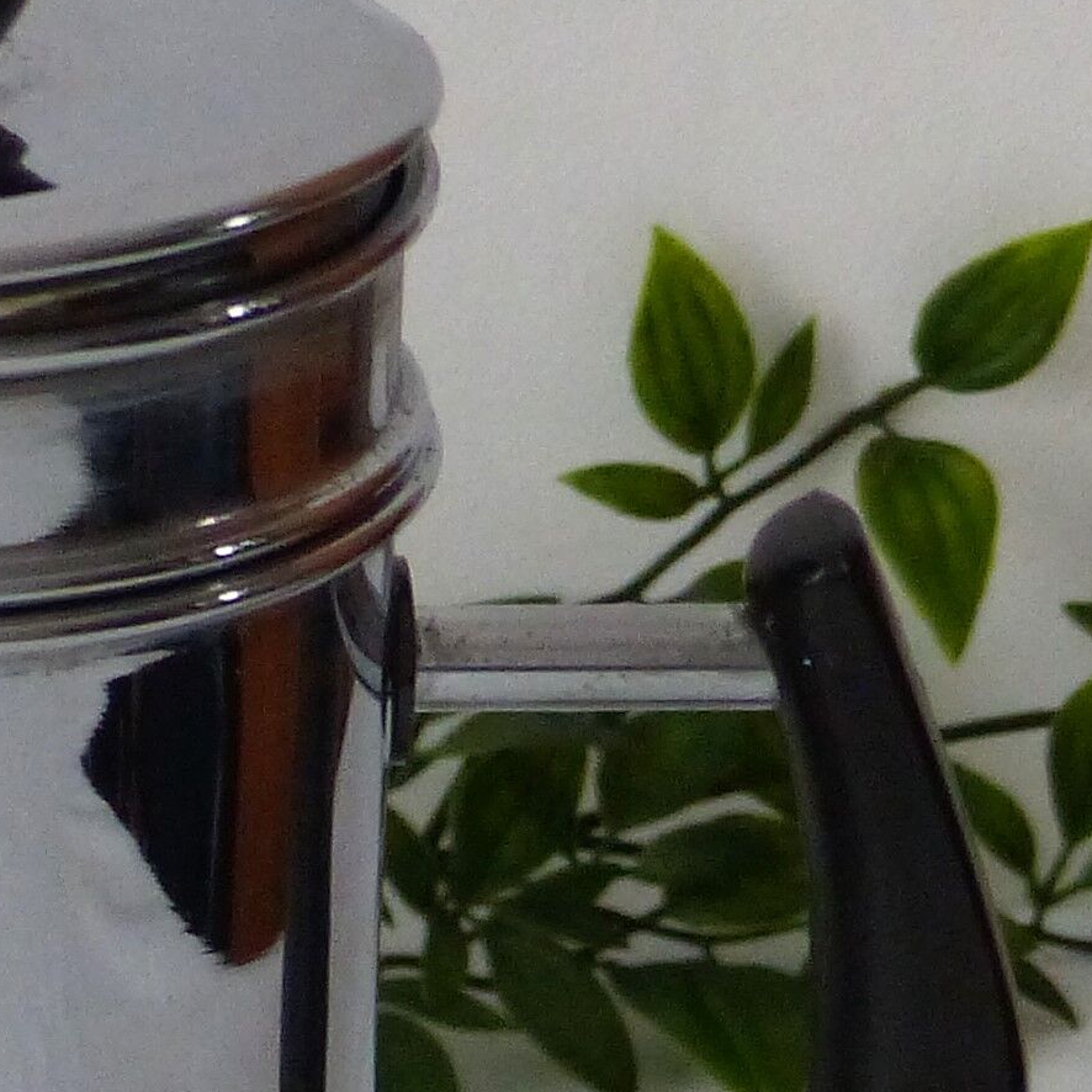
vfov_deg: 4.9
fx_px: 12670
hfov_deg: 4.9
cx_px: -118
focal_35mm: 355
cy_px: 1249
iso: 400
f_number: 2.8
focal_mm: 15
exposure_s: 1/40
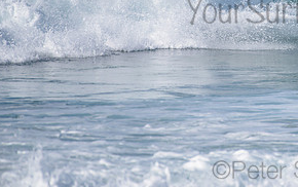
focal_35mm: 1018
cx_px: 292
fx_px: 8277
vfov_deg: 1.3
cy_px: -1
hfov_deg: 2.1
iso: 200
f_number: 5.6
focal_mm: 500
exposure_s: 1/2500
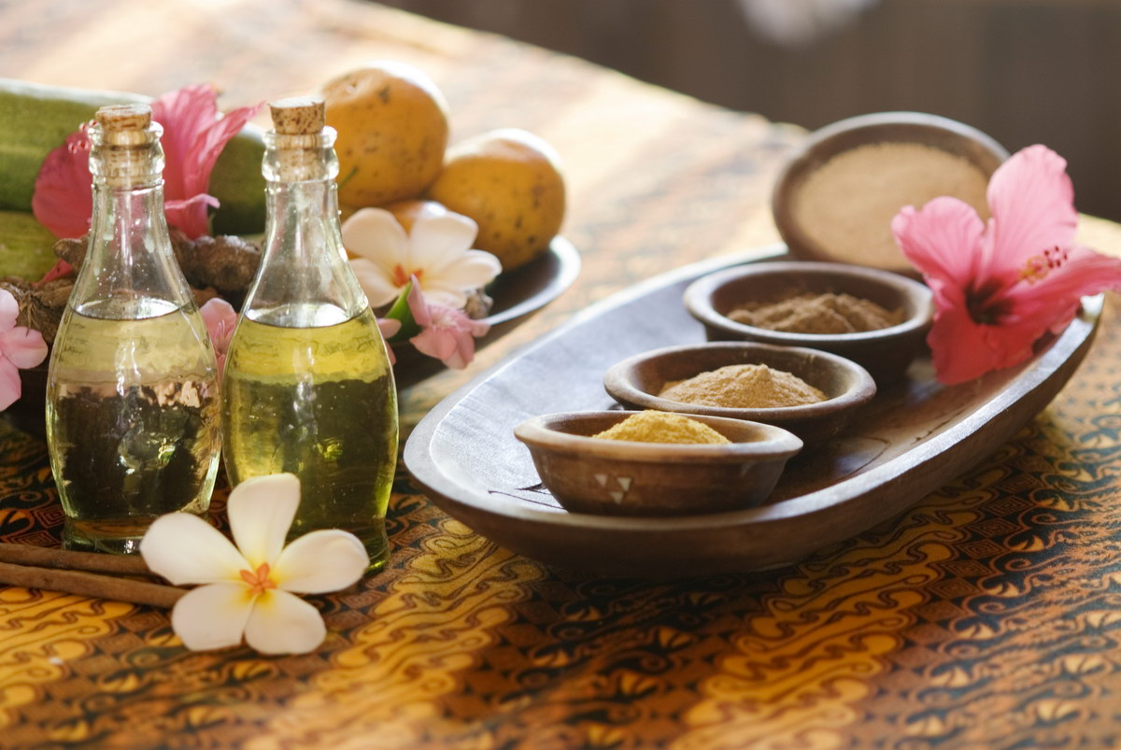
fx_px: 4910
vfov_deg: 8.7
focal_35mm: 158
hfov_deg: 13.0
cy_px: 375
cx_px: 560
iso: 100
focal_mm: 105
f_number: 3
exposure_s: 1/8
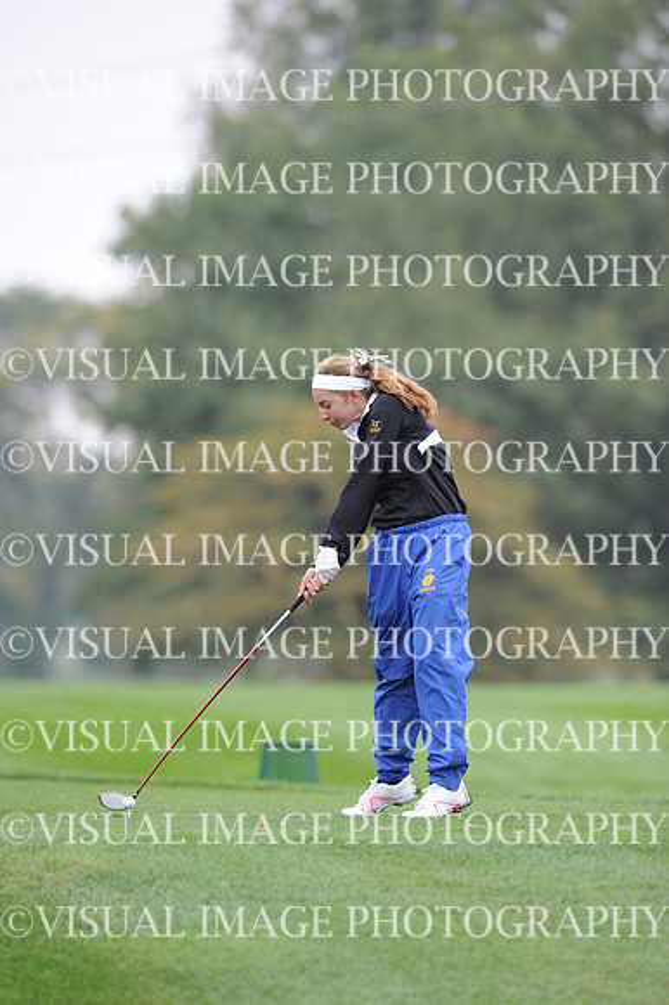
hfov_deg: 3.4
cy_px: 502
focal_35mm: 400
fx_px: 11162
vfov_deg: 5.2
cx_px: 334
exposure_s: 1/2000
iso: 2000
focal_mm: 400
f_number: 4.5
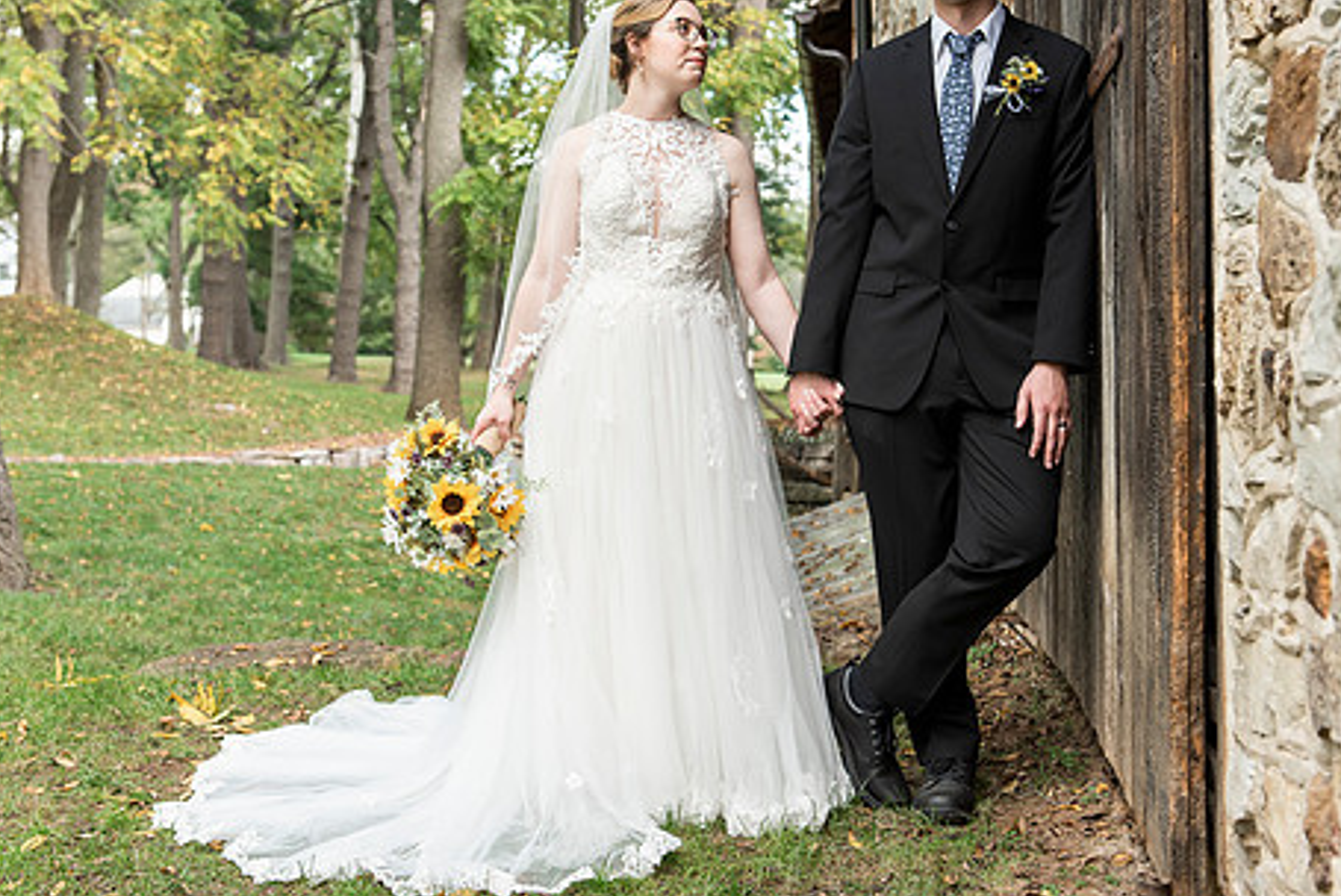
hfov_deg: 35.0
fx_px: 2125
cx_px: 666
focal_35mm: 57
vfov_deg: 23.8
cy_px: 352
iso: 400
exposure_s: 1/320
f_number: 4
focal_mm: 44
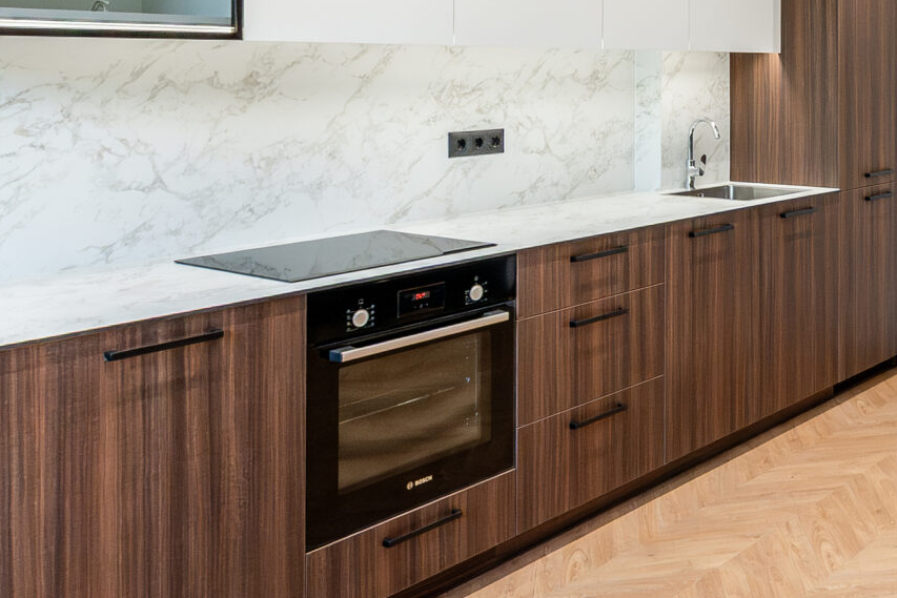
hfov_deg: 40.7
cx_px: 891
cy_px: 43
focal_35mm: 42
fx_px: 1047
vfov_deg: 30.3
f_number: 9
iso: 2500
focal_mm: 14
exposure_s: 1/125
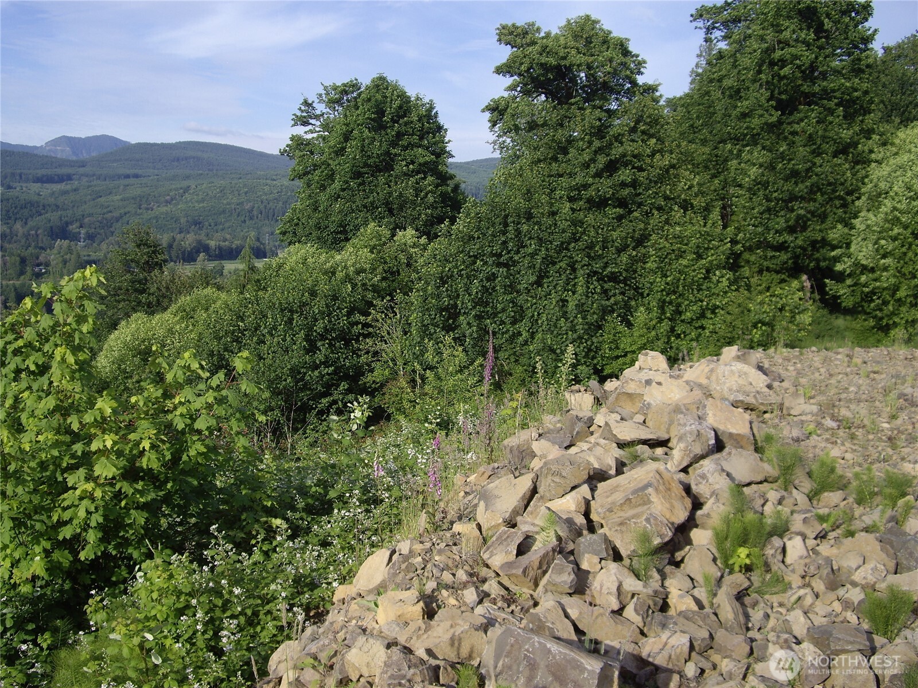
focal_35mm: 38
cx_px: 459
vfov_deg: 37.7
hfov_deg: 49.0
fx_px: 1008
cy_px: 344
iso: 50
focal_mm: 7.9
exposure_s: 1/160
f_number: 5.6
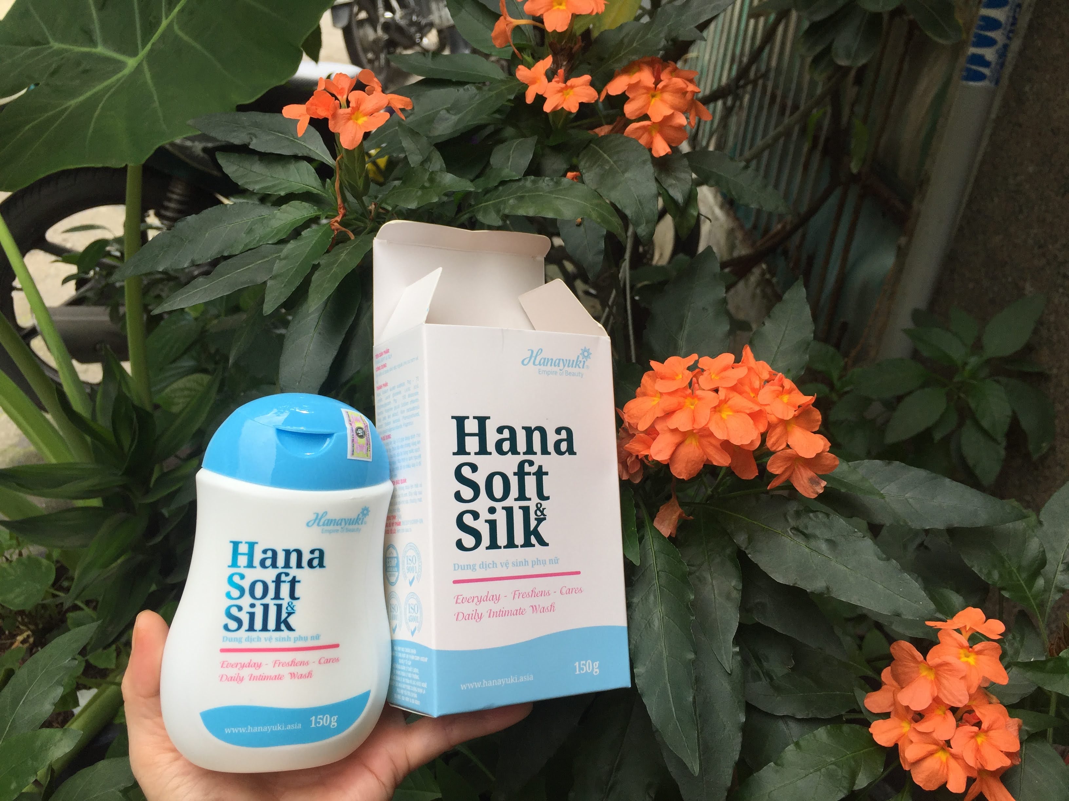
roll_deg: -7.4
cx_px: 534
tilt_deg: -26.4
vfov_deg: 48.2
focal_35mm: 29
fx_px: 896
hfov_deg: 61.7
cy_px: 400
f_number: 2.2
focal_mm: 4.15
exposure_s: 1/618
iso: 32
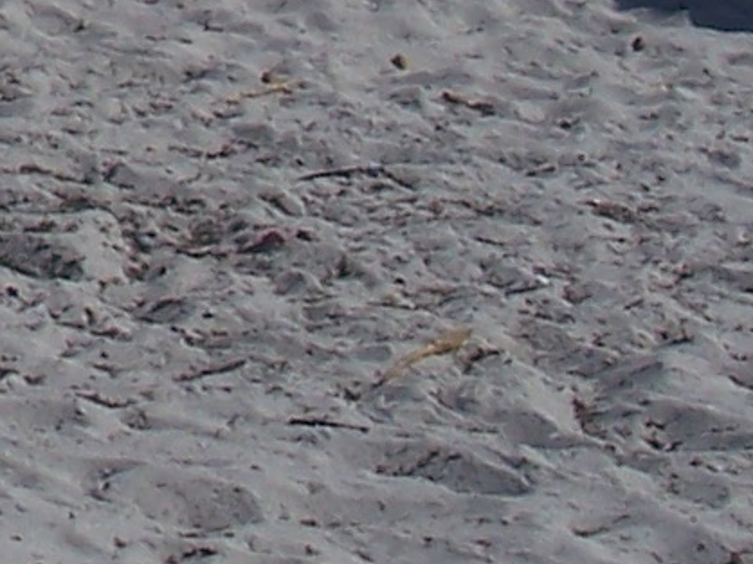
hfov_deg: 6.5
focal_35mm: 289
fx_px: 6283
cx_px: -1057
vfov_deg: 4.9
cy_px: -1090
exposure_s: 1/800
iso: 64
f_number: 5.6
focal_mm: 7.8
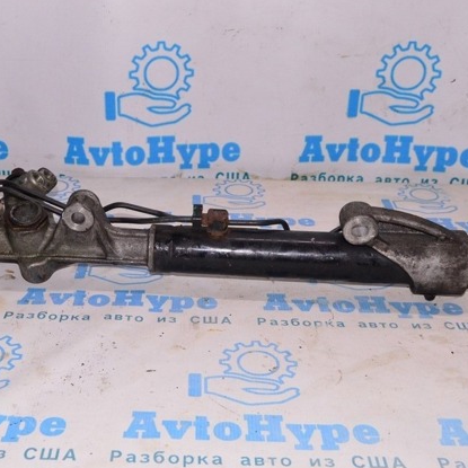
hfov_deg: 33.2
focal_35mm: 51
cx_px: 174
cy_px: 237
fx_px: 780
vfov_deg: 33.4
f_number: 8
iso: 1600
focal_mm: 26
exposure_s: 1/200
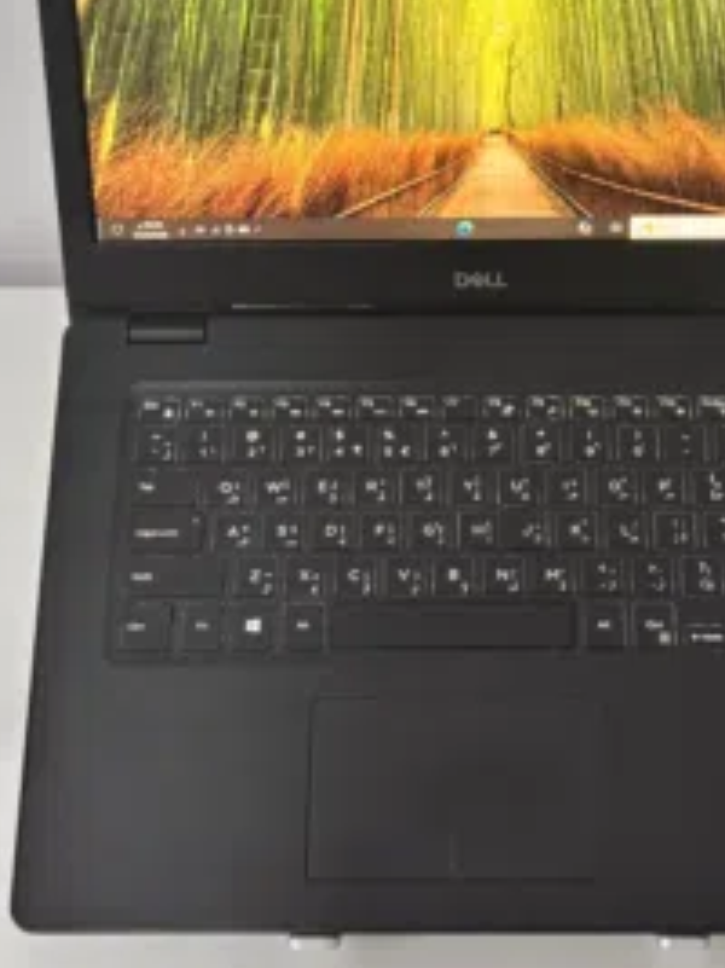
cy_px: 283
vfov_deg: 24.8
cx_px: 471
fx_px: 2180
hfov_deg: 18.8
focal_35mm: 78
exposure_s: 1/40
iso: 250
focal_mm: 5.96
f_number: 1.6
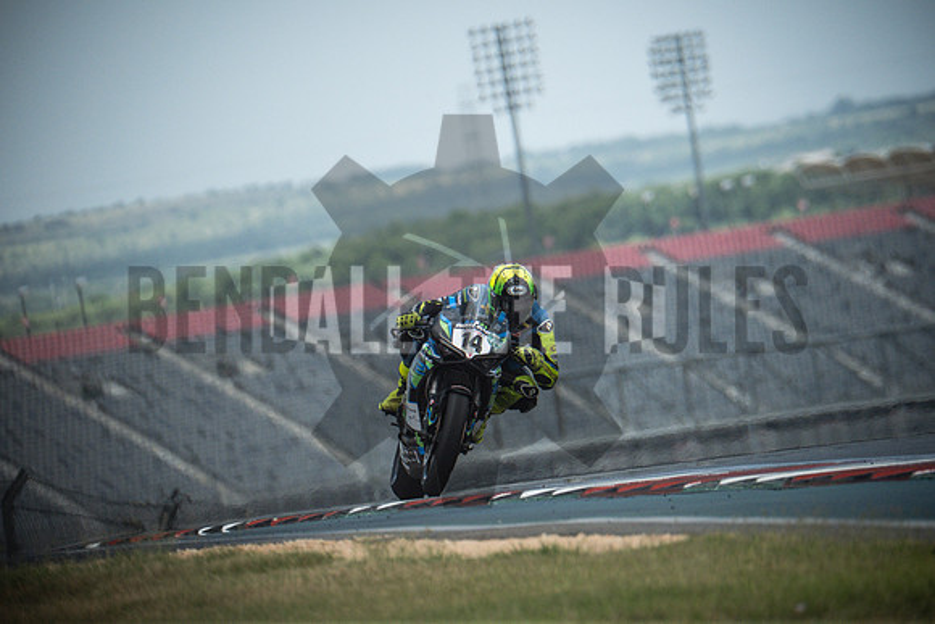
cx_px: 468
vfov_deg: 2.3
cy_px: 312
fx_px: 15586
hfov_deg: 3.4
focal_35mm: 600
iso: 1600
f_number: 5.6
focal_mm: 400
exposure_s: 1/2500
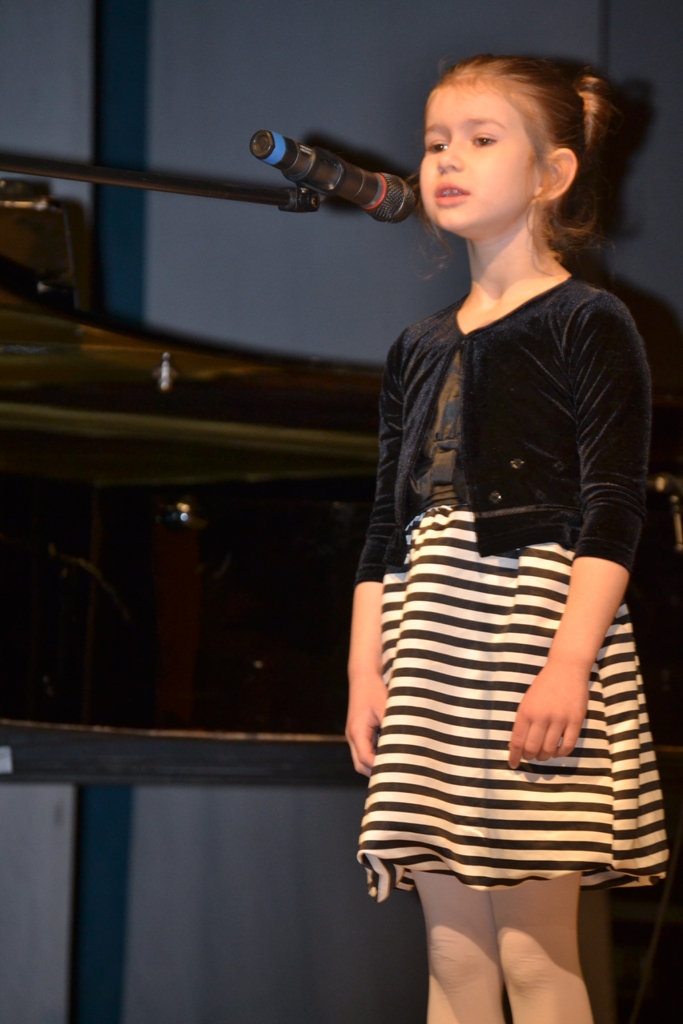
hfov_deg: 8.7
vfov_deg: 13.0
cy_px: 512
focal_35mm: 158
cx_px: 342
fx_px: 4480
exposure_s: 1/60
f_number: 4.8
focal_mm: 105
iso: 800
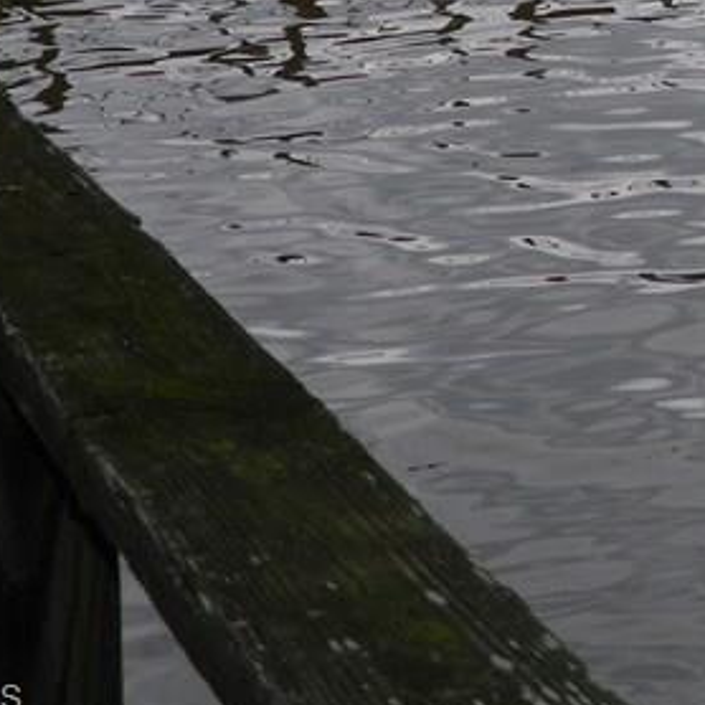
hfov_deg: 11.1
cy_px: -251
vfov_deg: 11.3
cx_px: 1139
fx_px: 3456
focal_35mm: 150
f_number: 3.3
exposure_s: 1/500
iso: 80
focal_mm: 8.2
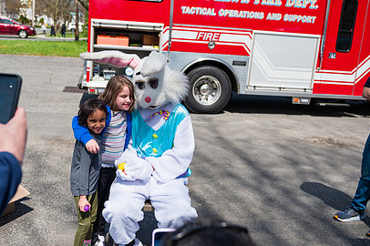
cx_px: 146
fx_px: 411
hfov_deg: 48.2
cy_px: 130
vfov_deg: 33.3
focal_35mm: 40
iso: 200
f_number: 4
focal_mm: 28
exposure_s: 1/4000
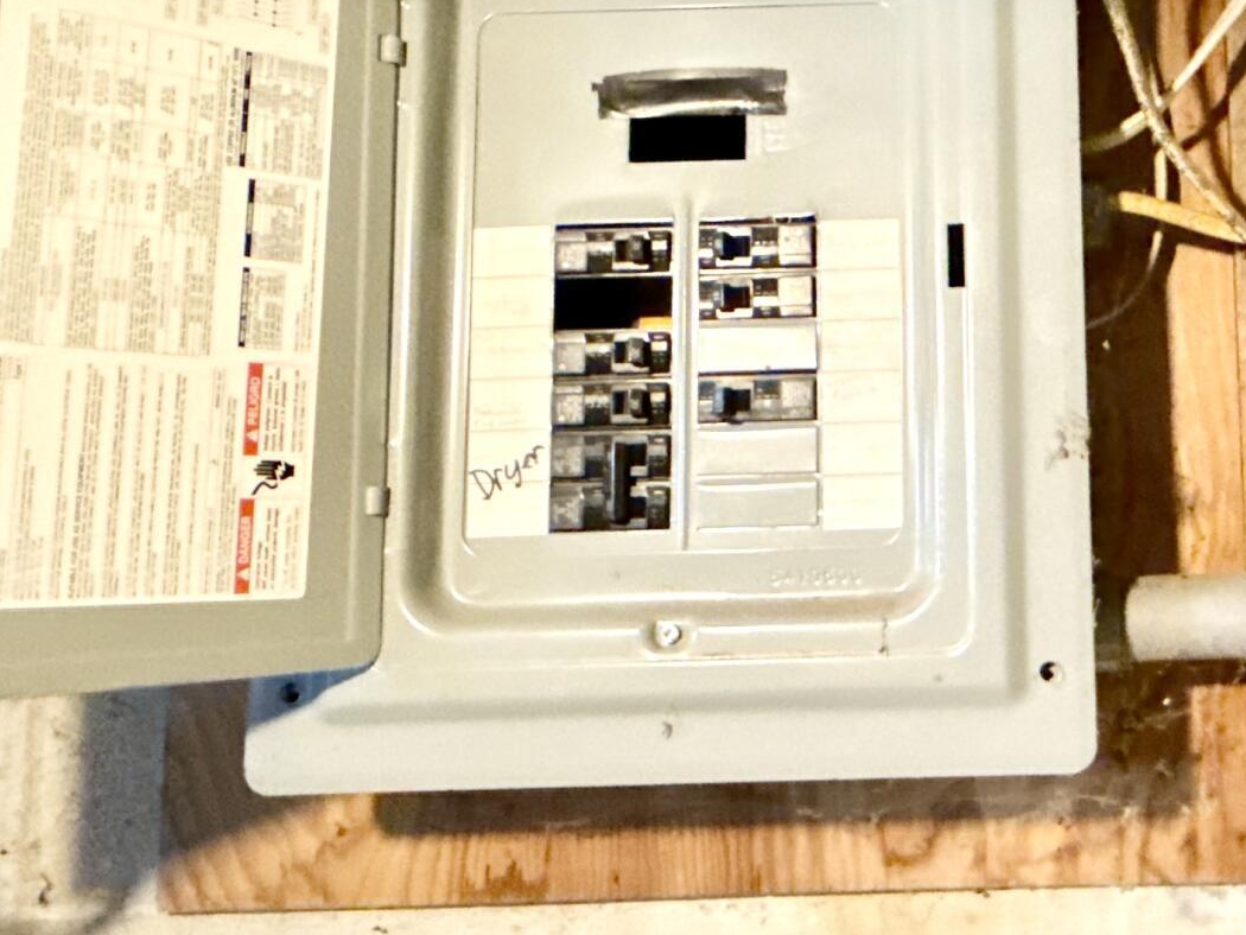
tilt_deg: +9.3
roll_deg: +1.8
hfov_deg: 43.2
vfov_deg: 35.8
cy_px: 352
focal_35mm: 40
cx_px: 1095
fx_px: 1440
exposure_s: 1/40
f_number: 2.2
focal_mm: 2.22
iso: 1000
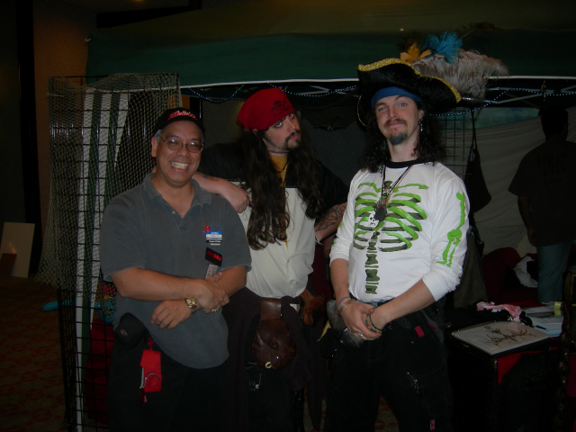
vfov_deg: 39.7
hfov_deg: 51.4
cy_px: 216
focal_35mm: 36
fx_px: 599
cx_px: 288
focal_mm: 7.5
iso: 64
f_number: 2.7
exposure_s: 1/60.1
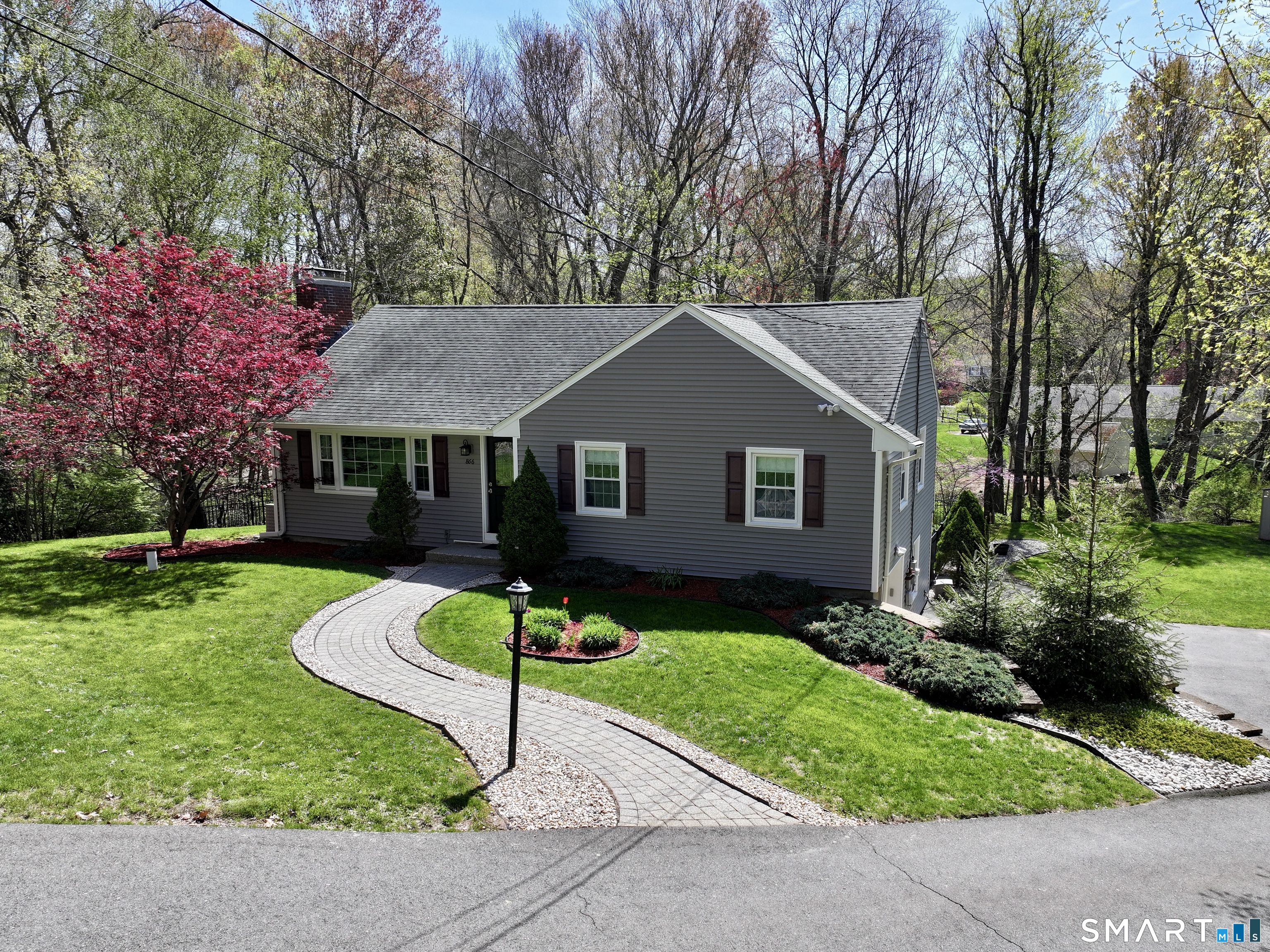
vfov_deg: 56.8
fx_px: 880
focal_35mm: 24
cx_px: 635
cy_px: 476
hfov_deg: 71.6
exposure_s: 1/1250
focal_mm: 12.29
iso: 120
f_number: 2.8
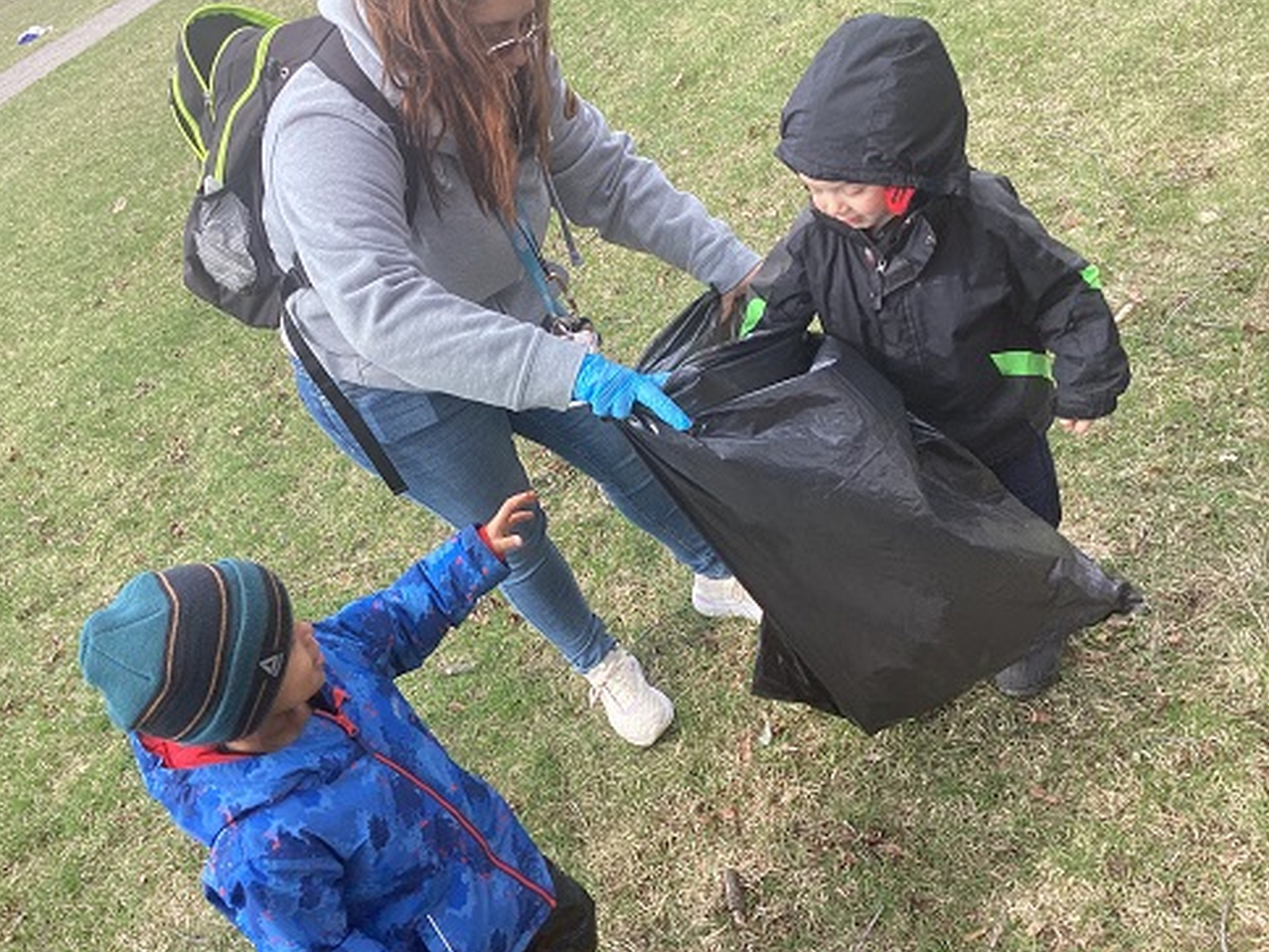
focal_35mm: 32
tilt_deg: -33.6
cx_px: 624
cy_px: 473
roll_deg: +23.3
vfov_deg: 44.2
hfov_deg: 56.8
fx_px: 1173
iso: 25
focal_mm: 3.3
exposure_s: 1/191
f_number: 2.4
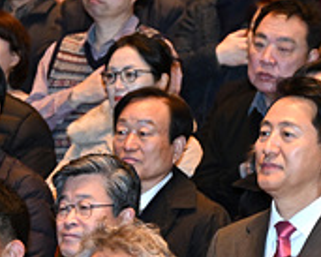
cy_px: 162
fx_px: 4335
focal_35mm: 456
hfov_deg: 4.2
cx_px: 250
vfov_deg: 3.4
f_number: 6.3
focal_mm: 130
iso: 5000
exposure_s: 1/80
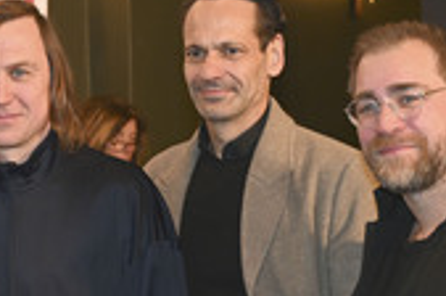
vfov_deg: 13.6
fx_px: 1224
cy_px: 293
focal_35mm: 99
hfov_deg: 20.2
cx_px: 30
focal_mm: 37
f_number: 2.8
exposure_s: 1/200
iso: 1000
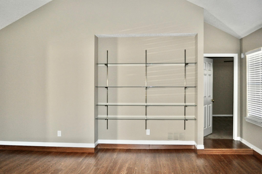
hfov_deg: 53.2
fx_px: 262
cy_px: 87
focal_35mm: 36
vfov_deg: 36.8
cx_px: 131
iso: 800
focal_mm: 24
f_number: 4
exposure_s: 1/60
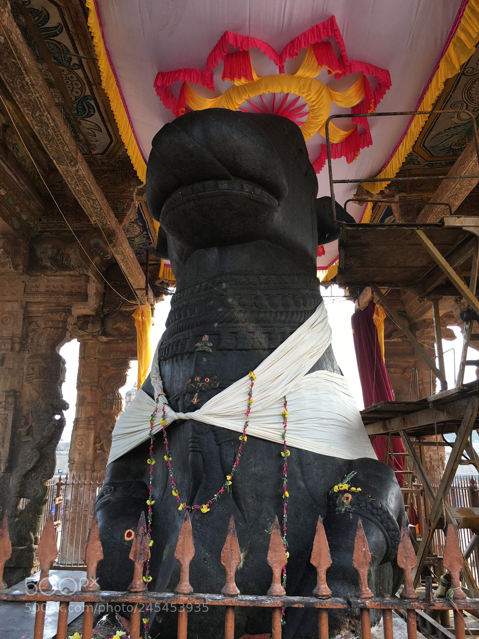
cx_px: 240
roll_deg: +0.1
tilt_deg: +16.4
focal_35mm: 29
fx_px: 535
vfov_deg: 61.7
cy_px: 320
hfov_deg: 48.2
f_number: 2.2
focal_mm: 4.15
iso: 25
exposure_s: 1/118
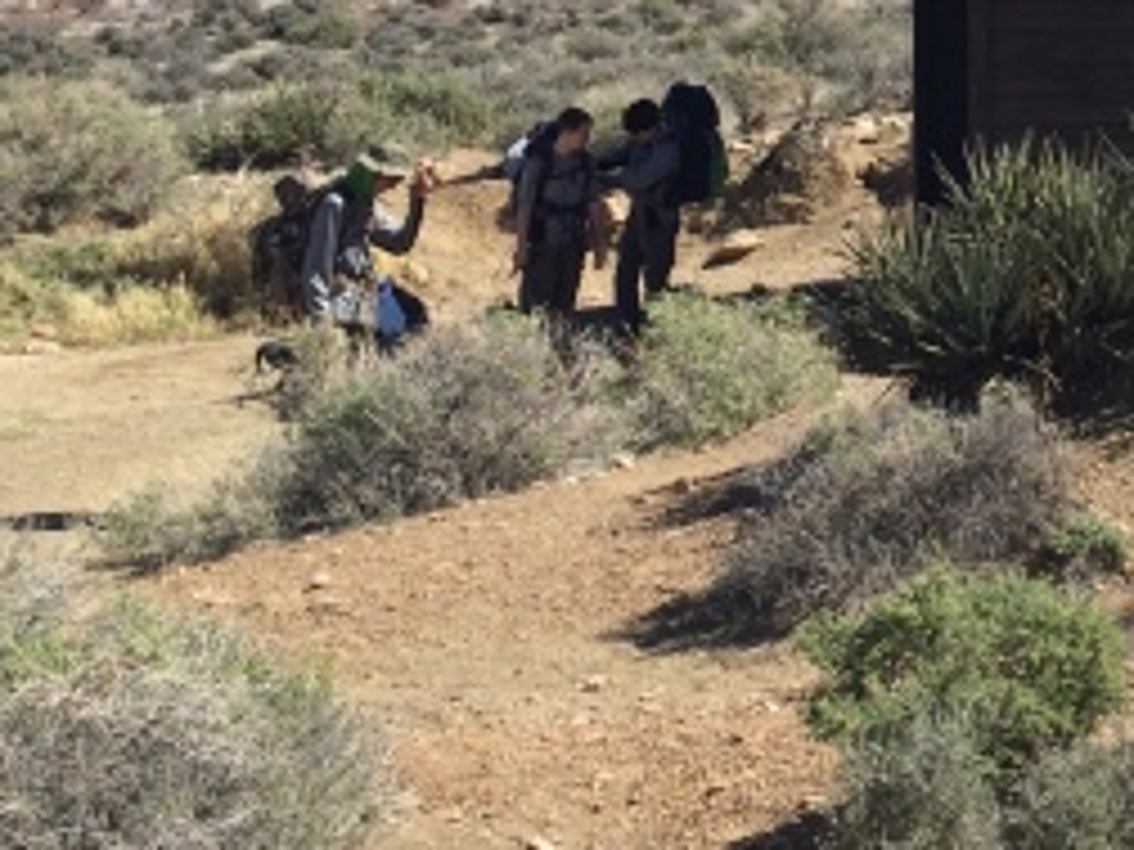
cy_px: -148
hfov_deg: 19.9
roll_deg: +0.6
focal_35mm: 92
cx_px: 1382
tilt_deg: -0.5
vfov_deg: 15.5
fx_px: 3014
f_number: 2.2
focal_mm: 4.15
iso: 32
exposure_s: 1/1580
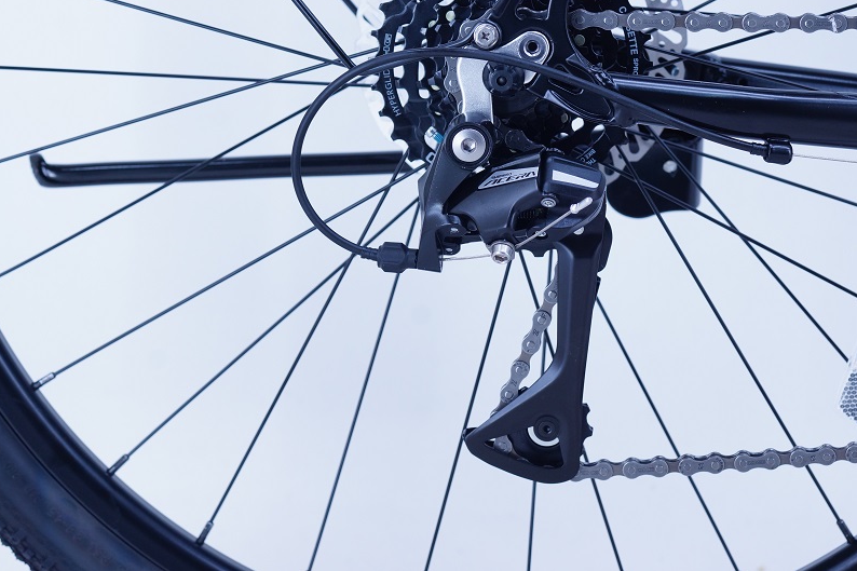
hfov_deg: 16.0
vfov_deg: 10.7
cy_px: 284
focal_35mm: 129
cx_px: 428
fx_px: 3058
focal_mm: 85
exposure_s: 1/40
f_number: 6.3
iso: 400
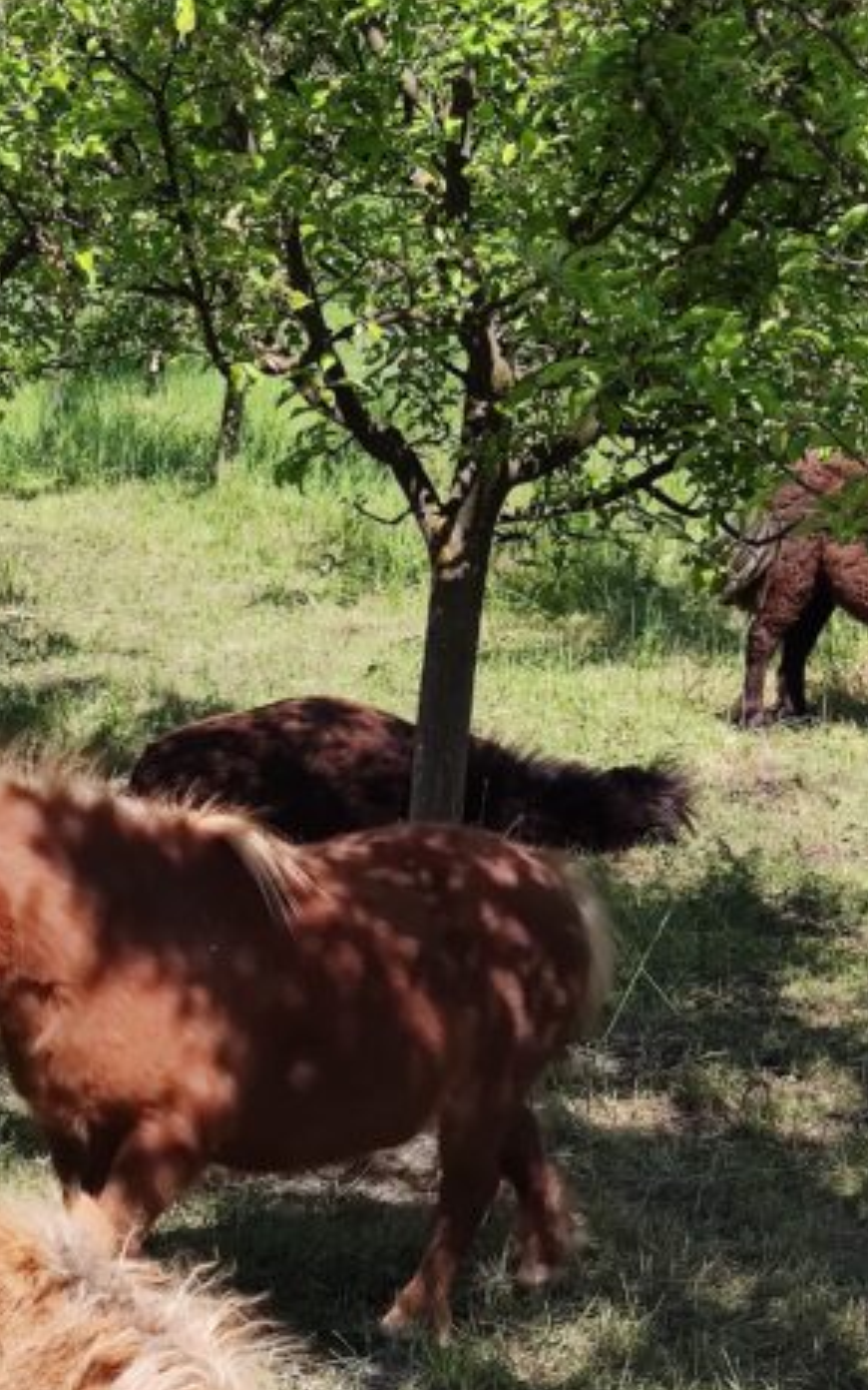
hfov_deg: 13.6
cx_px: 638
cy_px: 797
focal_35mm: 96
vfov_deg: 21.6
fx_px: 3634
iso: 101
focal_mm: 8.16
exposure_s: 1/1263
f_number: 2
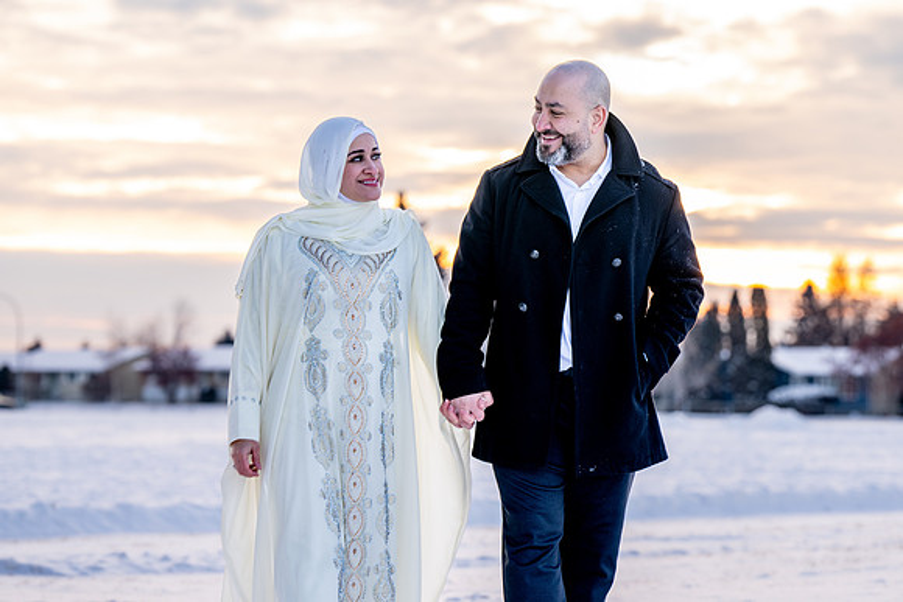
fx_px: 3136
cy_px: 301
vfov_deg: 11.0
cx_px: 452
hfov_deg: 16.4
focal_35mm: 125
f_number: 4.5
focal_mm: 125
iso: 100
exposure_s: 1/125
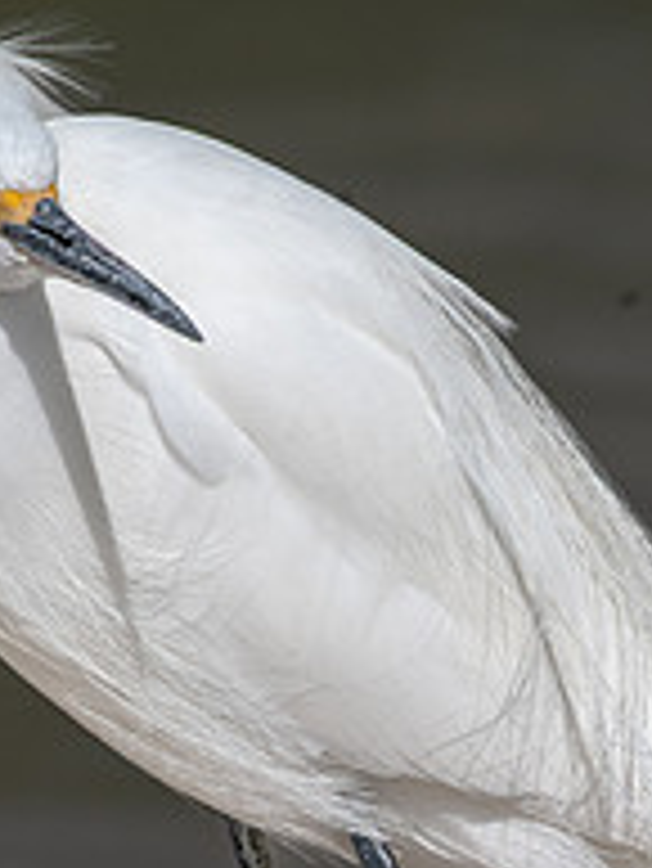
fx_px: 38833
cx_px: 552
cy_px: 1014
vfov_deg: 1.3
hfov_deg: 1.0
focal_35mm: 1548
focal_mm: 400
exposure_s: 1/1600
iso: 320
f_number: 16
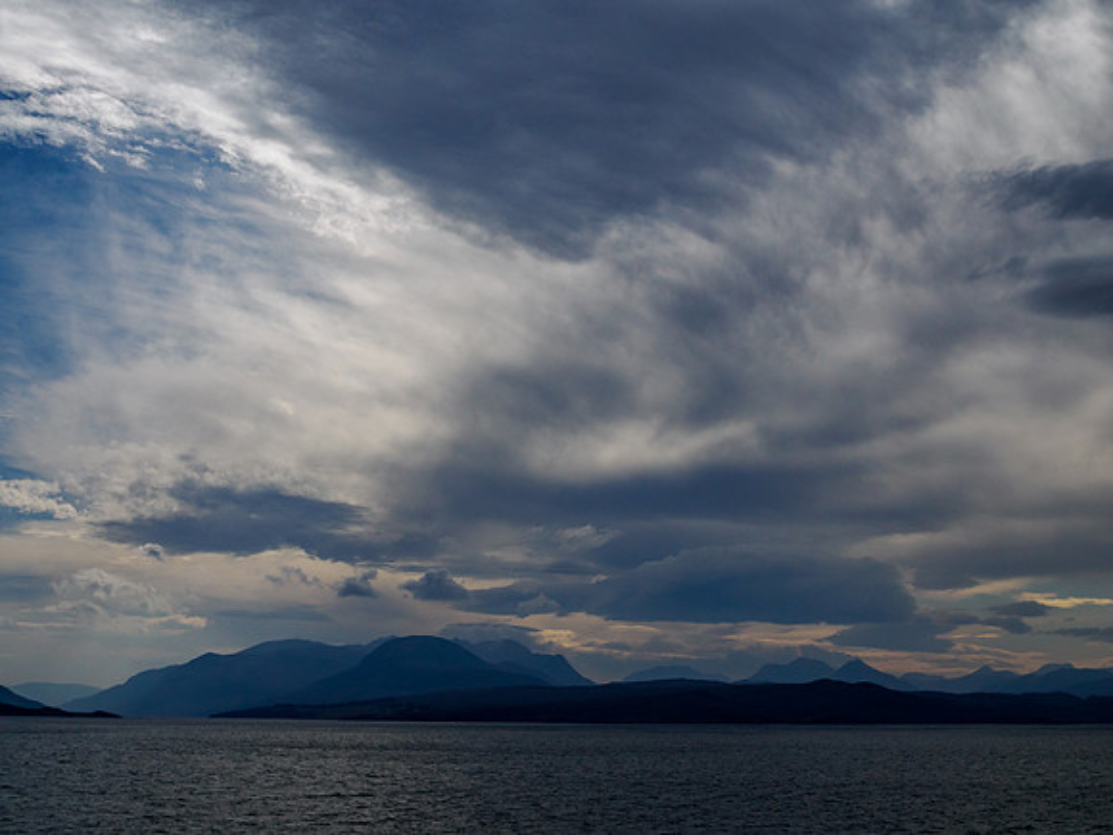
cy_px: 418
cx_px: 556
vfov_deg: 29.1
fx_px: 1608
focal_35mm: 50
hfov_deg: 38.2
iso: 400
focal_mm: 25
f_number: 5.6
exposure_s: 1/8000
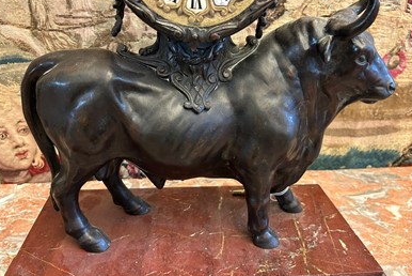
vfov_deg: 46.4
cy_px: 121
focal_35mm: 28
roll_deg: -2.7
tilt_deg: -20.2
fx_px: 321
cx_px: 208
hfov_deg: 65.4
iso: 400
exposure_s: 1/33
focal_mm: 5.7
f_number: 1.5
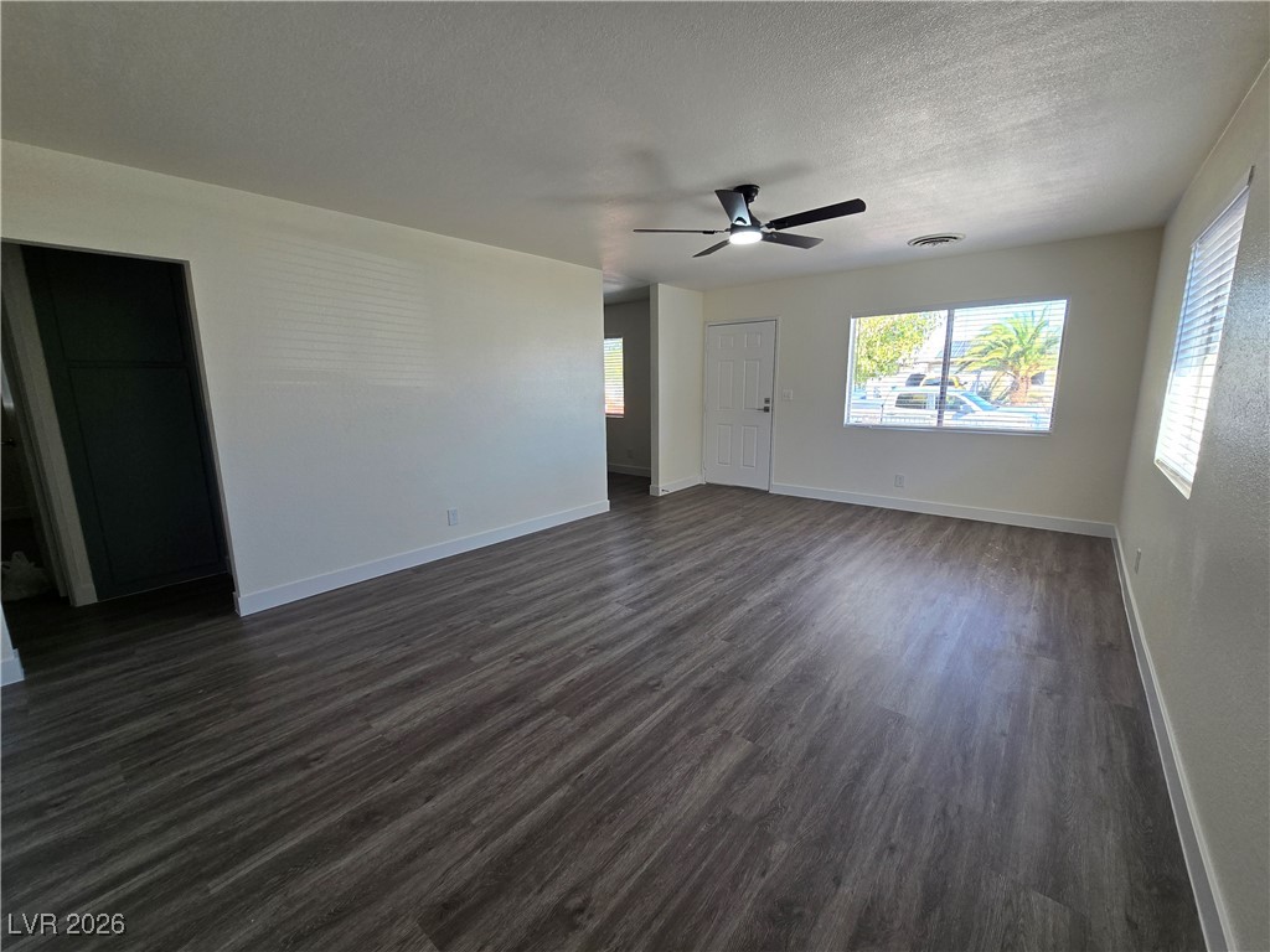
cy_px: 476
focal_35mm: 13
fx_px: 477
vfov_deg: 89.9
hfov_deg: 106.2
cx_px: 635
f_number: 2.2
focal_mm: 2.2
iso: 80
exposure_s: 1/120
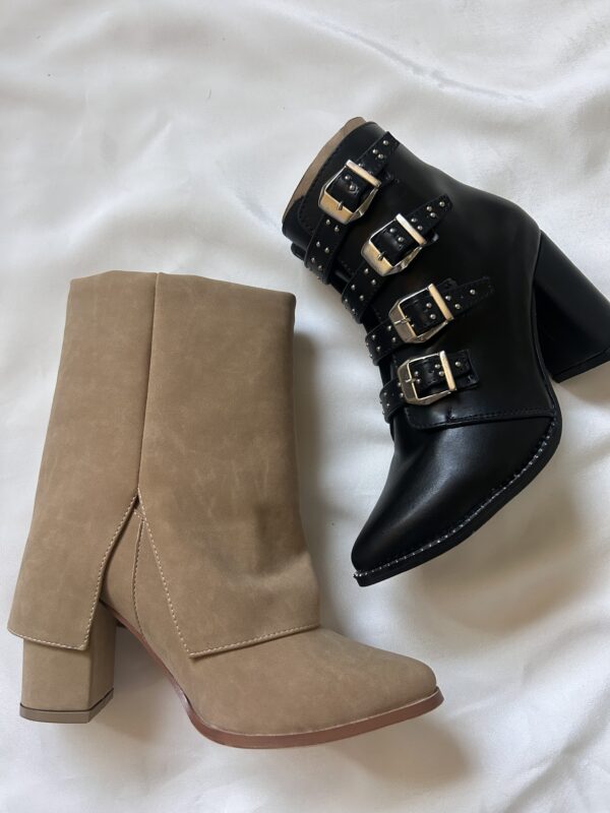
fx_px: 611
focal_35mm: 26
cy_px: 406
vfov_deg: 67.3
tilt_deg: -81.1
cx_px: 305
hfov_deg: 53.1
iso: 250
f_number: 1.5
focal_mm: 5.7
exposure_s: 1/60
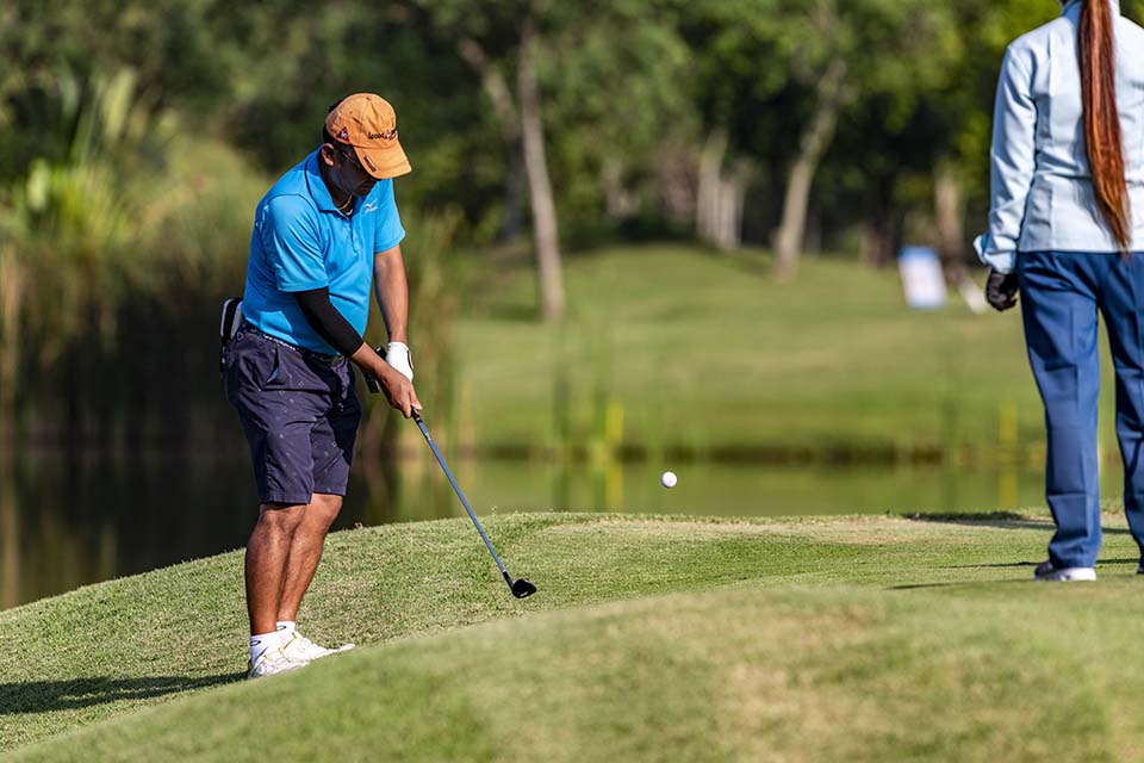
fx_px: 12710
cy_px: 382
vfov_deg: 3.4
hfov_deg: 5.2
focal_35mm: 400
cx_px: 572
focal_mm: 400
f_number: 5.6
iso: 250
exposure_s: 1/2000
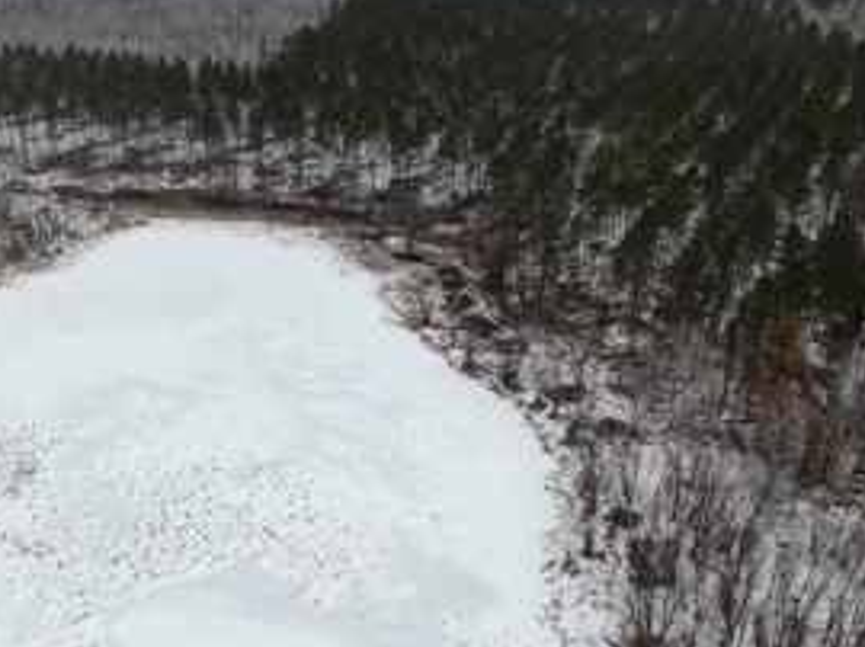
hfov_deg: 43.0
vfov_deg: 33.4
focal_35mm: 43
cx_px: 263
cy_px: 388
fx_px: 1074
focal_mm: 5.11
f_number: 3
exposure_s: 1/500
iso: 100
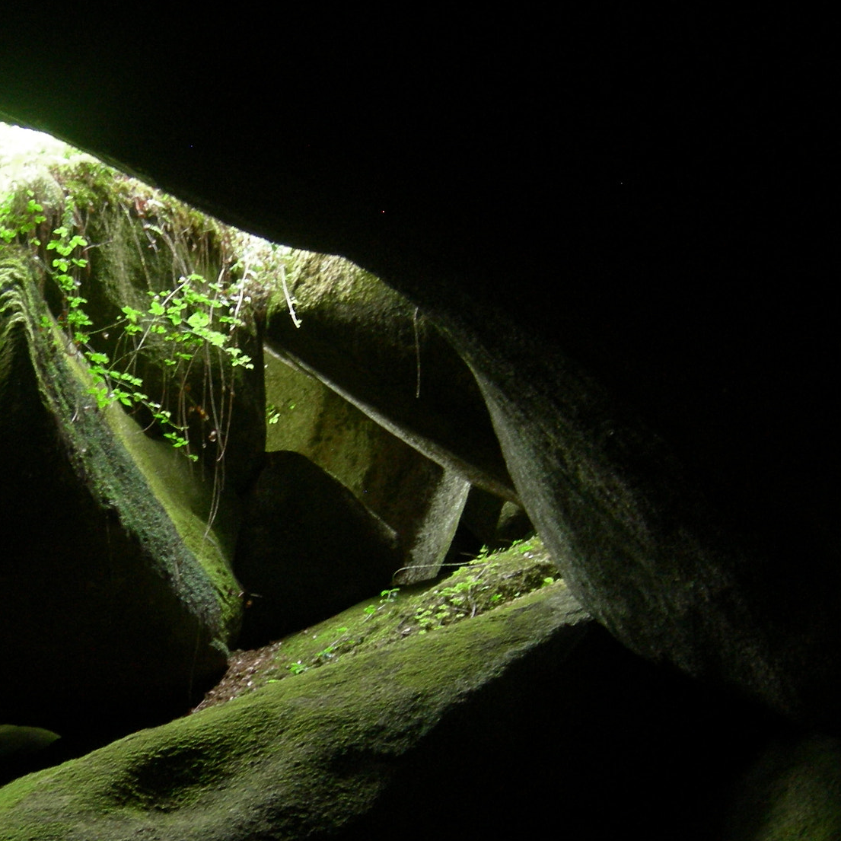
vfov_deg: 29.0
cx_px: 214
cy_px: 489
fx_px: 1622
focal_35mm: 59
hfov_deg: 28.7
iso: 200
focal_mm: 7.5
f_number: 2.7
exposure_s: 1/17.8
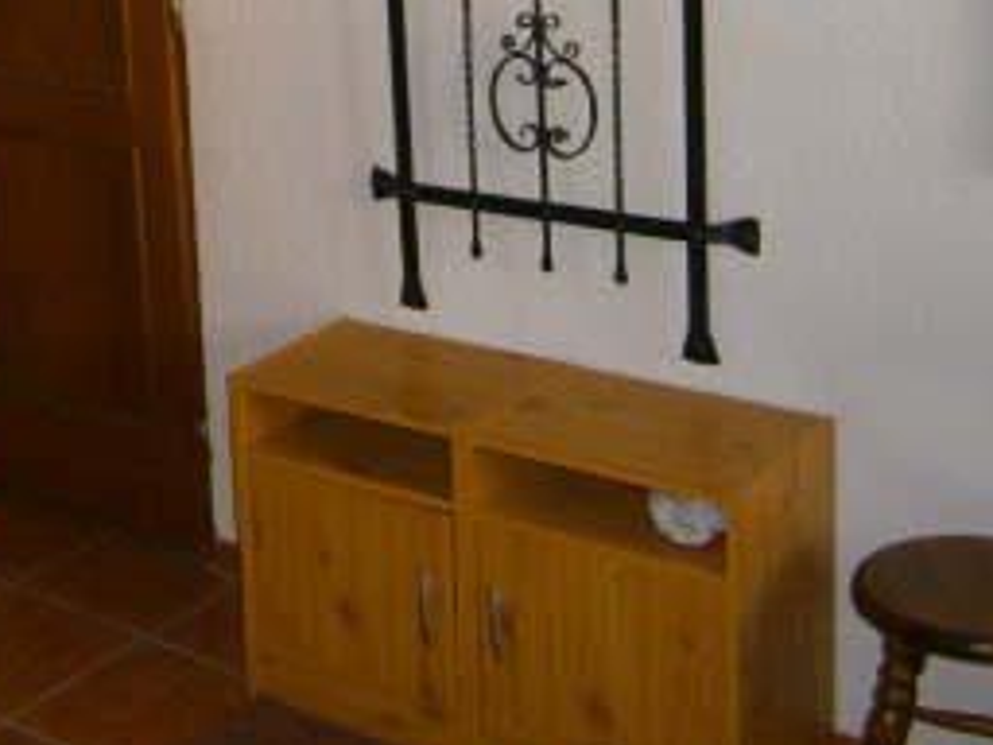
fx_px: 1865
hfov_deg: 28.8
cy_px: -8
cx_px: 132
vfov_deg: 21.7
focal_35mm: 65
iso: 125
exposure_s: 1/30
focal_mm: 4.7
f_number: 2.8
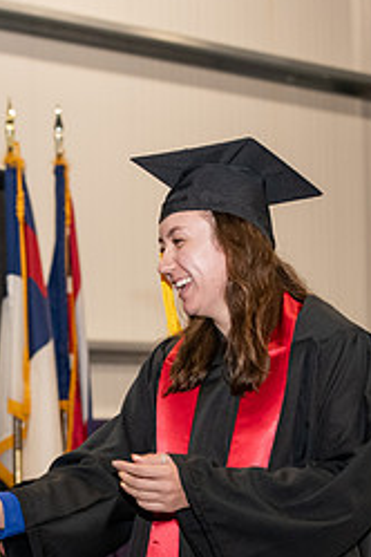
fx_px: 2520
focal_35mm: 163
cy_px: 417
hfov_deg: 8.4
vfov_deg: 12.6
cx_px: -4
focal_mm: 70
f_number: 5
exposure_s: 1/200
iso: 2000
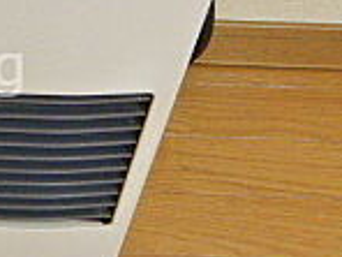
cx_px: -122
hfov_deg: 17.5
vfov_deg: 14.2
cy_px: 69
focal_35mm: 104
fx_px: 1028
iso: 200
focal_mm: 4.3
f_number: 2.8
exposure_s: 1/25
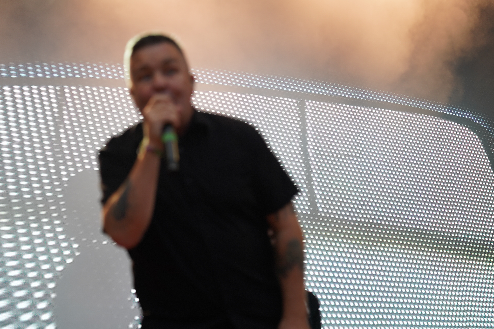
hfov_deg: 19.5
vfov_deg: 13.0
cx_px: 247
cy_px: 164
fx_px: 1441
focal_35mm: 105
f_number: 4
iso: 400
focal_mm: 105
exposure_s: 1/125
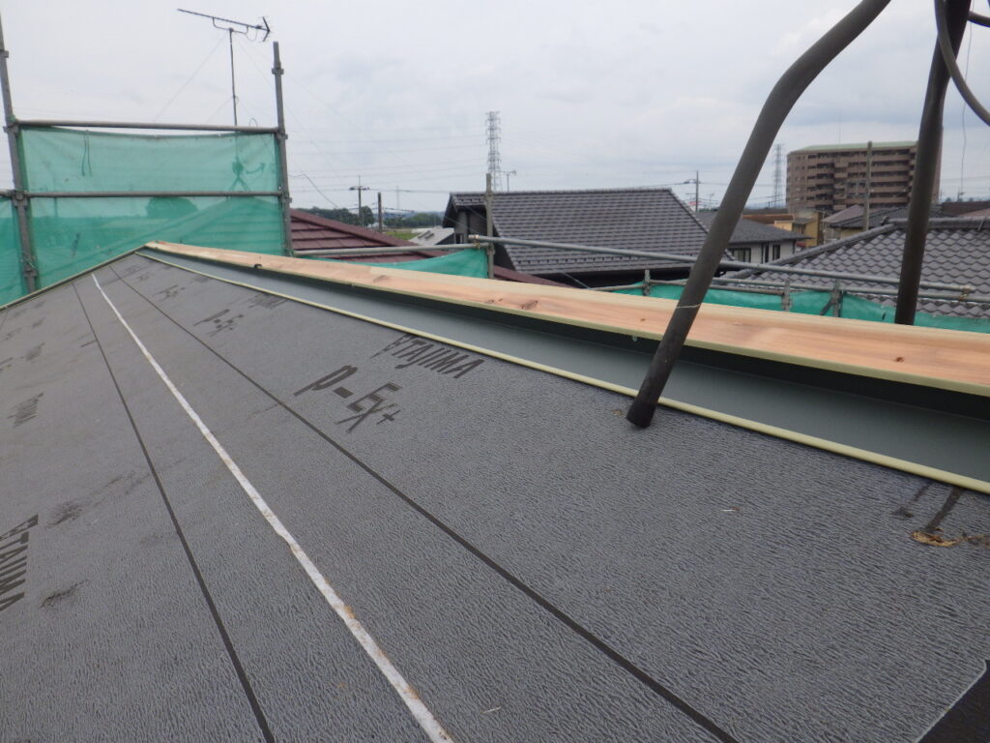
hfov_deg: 63.4
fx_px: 801
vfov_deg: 49.7
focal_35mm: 28
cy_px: 372
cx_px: 495
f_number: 4.2
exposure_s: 1/400
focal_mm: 5
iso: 125
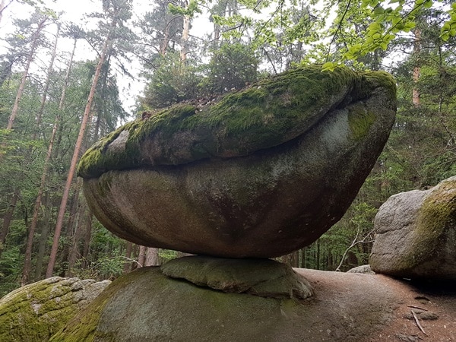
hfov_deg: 67.3
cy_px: 171
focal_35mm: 26
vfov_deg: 53.1
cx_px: 228
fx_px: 343
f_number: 1.7
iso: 40
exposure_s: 1/106
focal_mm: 4.2
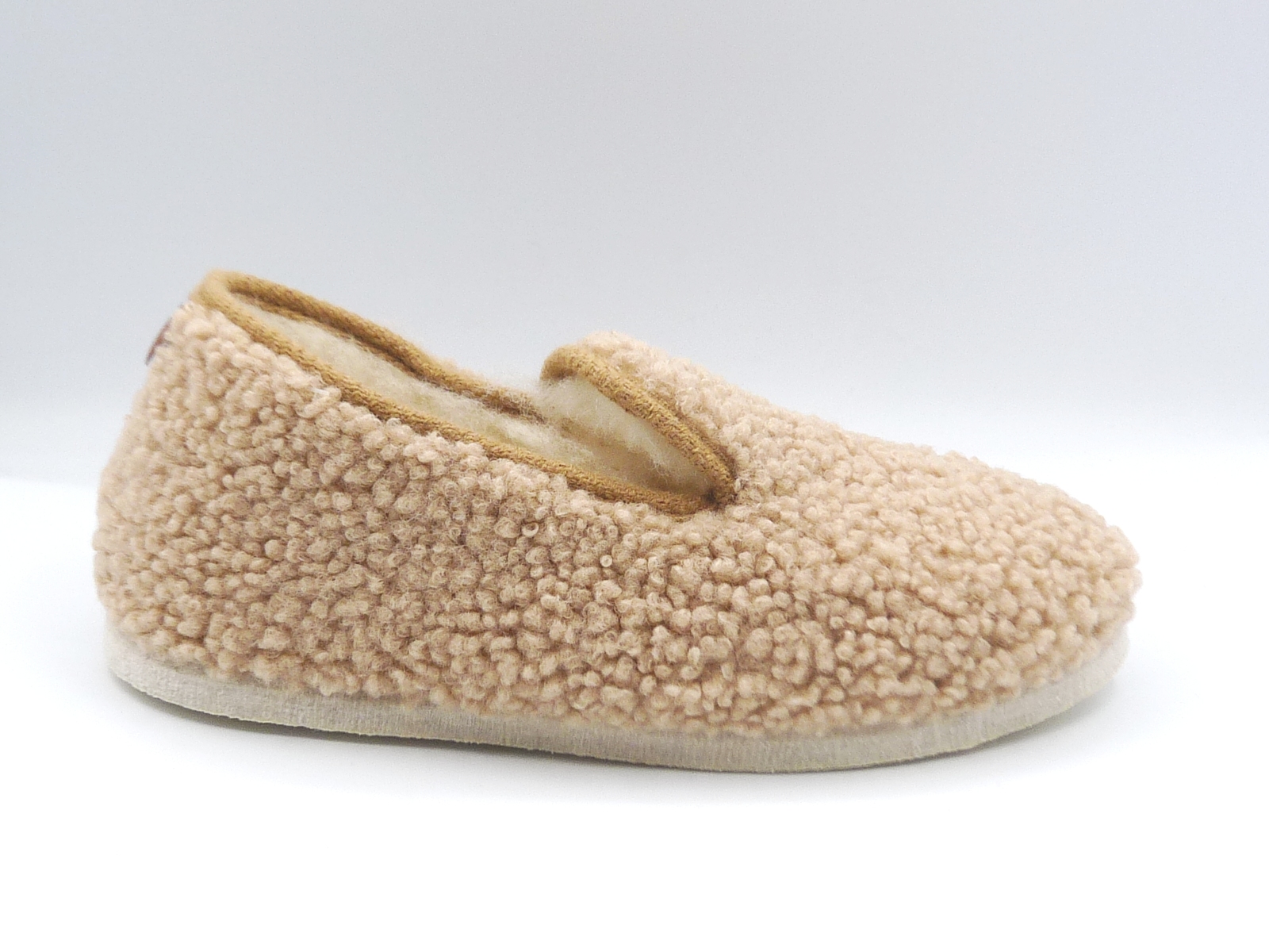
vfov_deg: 29.7
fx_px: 1796
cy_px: 476
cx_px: 634
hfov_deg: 38.9
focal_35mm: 49
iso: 100
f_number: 4.5
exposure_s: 1/200
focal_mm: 4.8
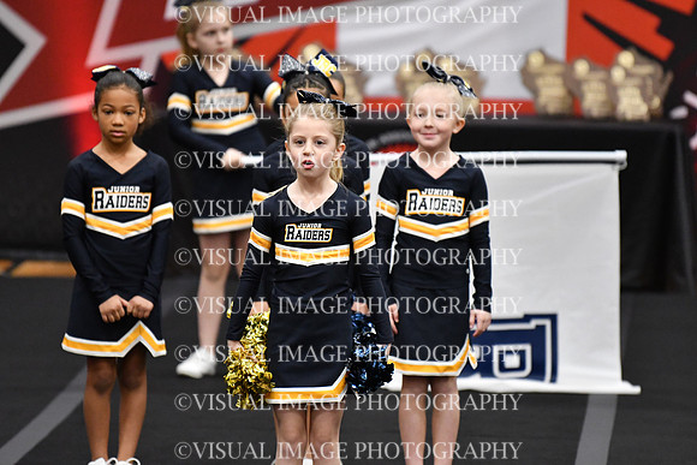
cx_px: 348
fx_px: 5809
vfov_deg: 4.6
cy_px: 232
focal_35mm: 300
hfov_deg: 6.9
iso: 5000
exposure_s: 1/800
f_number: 2.8
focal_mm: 200
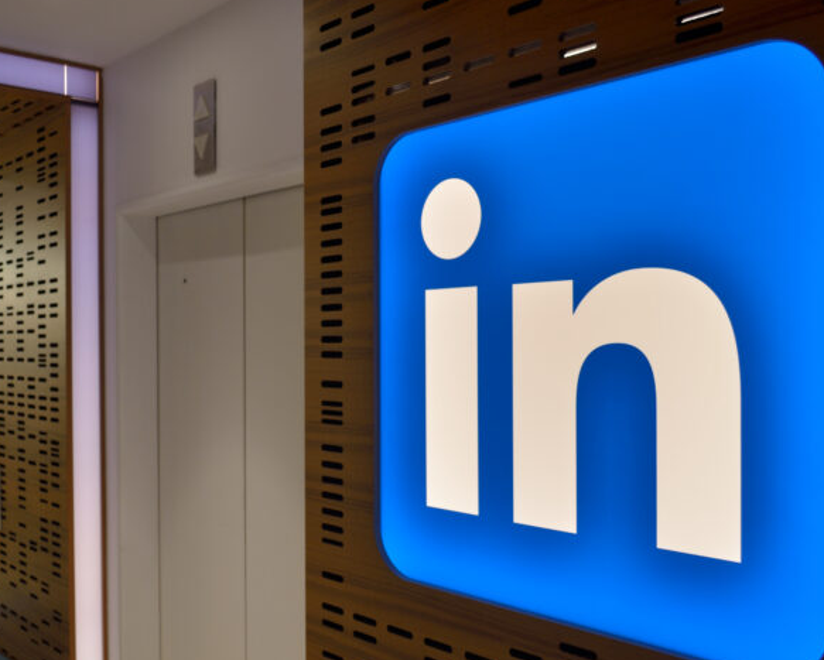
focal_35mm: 37
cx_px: 319
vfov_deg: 40.1
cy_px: 350
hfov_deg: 48.7
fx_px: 903
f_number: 4.5
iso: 100
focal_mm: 20
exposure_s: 1/13
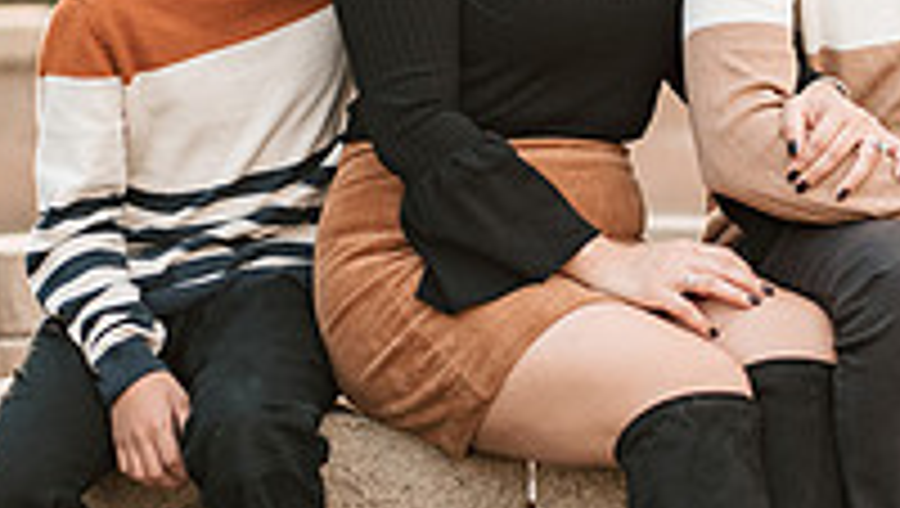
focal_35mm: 258
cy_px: 11
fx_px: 6164
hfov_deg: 8.3
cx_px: 666
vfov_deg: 4.7
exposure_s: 1/640
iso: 100
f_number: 2
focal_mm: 85
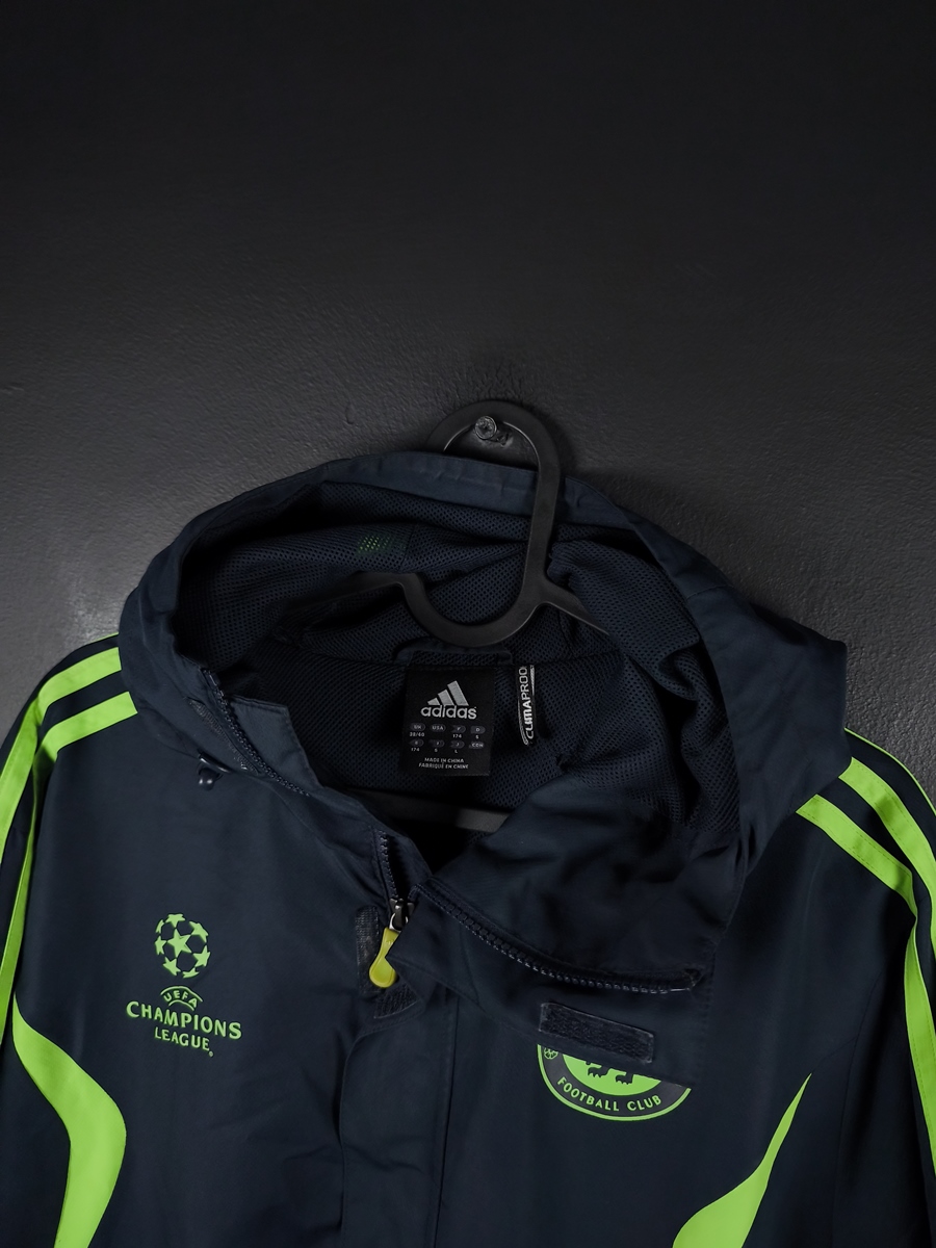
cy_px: 624
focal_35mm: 23
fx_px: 829
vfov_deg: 73.9
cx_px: 468
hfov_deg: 58.9
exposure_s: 1/200
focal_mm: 6.57
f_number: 1.6
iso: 400
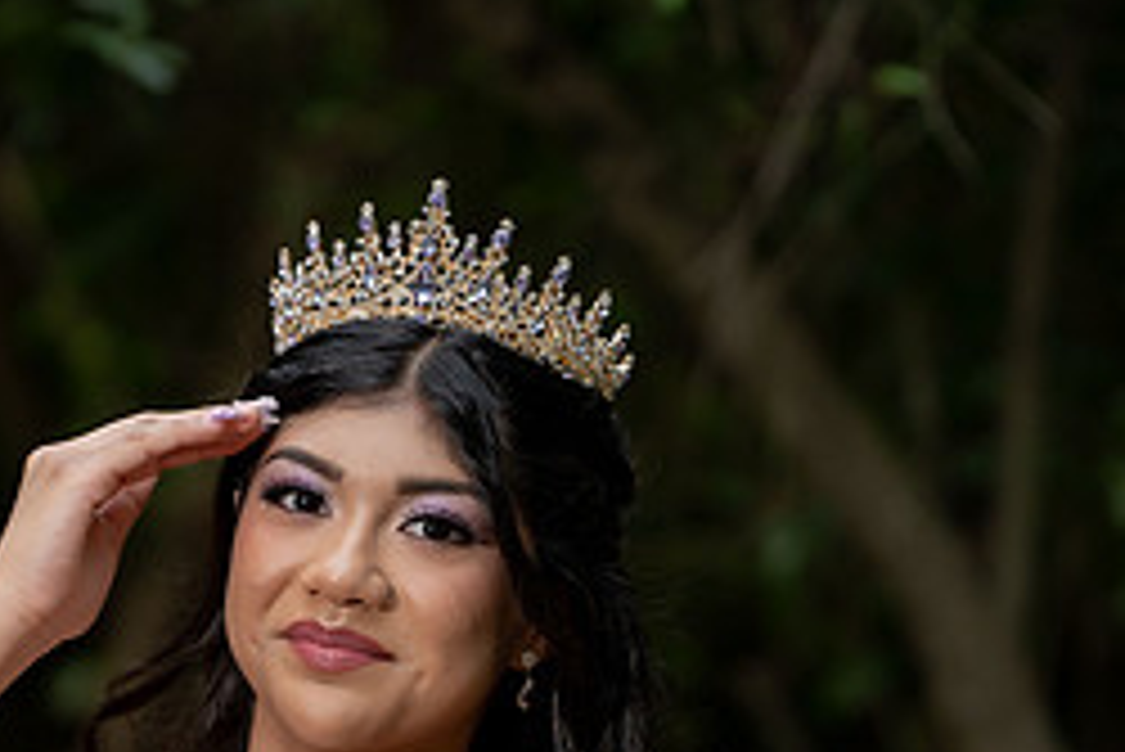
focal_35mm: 323
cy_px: 750
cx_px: 315
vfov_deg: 4.3
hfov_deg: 6.4
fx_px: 10099
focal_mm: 139
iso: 200
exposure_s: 1/640
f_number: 2.8
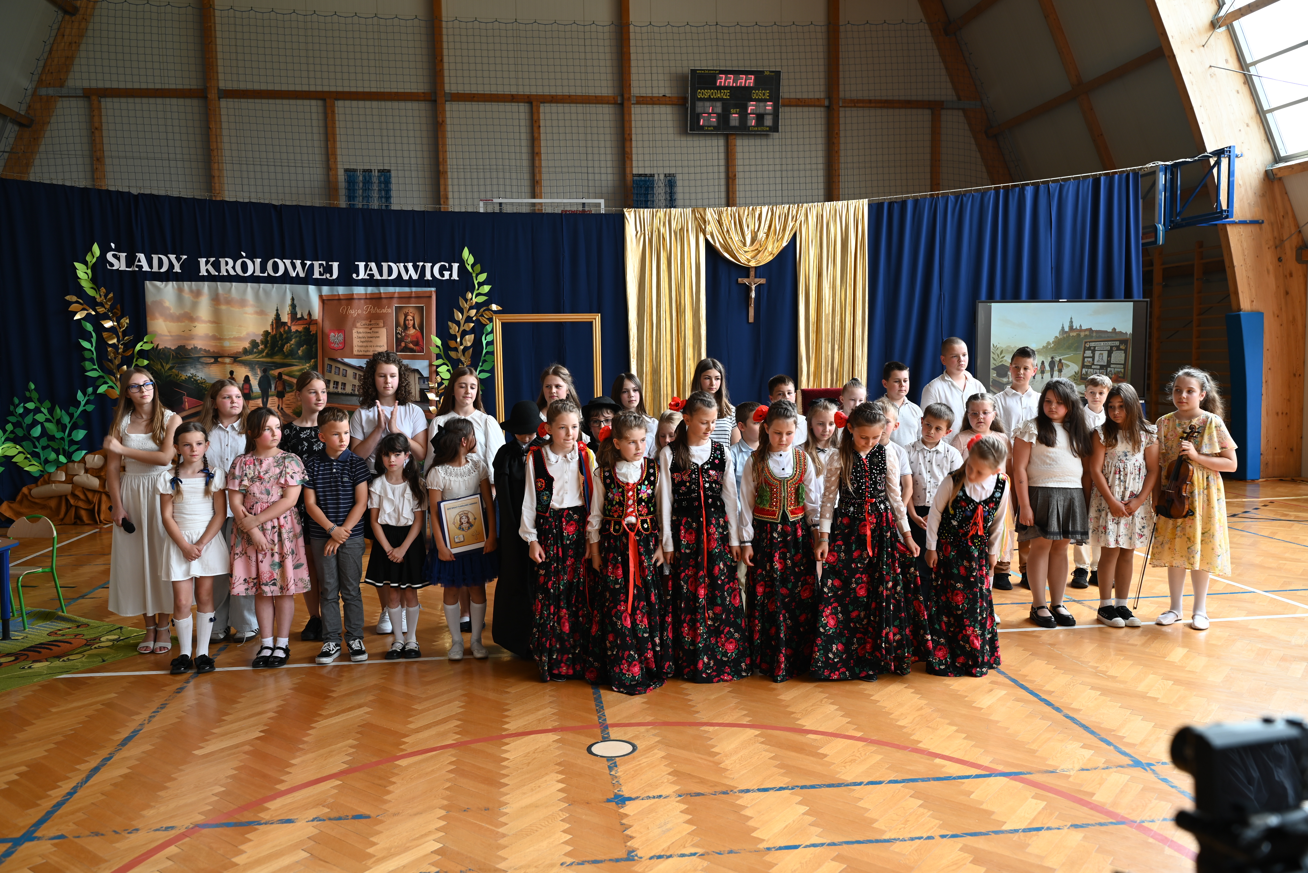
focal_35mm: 28
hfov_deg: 65.5
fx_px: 1018
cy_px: 436
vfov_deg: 46.4
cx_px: 654
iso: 100
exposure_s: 1/60
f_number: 4
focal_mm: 28
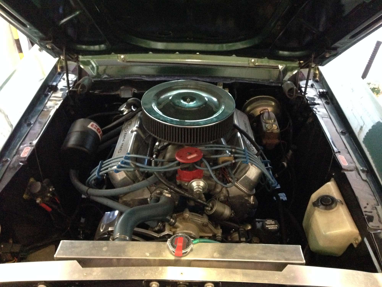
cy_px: 144
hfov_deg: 55.4
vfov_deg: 42.9
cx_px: 191
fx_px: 364
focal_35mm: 33
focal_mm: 4.12
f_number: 2.4
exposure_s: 1/15
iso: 800
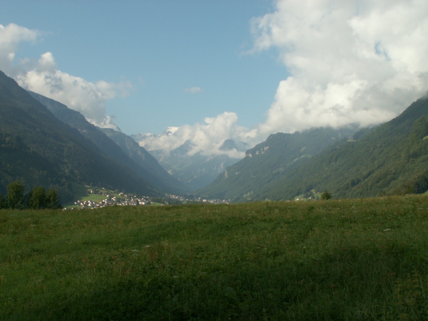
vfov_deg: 34.3
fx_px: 519
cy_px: 160
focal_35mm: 42
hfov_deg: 44.8
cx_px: 214
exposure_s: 1/160
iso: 50
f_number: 7.1
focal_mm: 6.97
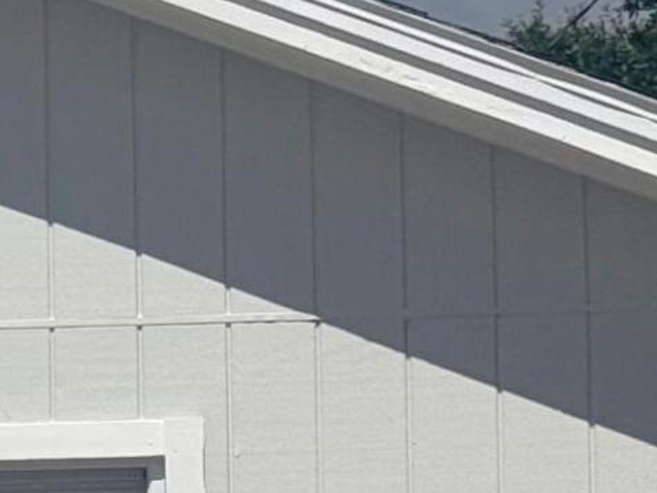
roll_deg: -0.1
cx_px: -990
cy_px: 646
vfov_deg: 5.1
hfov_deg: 6.5
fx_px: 5505
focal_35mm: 290
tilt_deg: +3.7
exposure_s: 1/11364
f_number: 1.78
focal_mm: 6.76
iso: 50
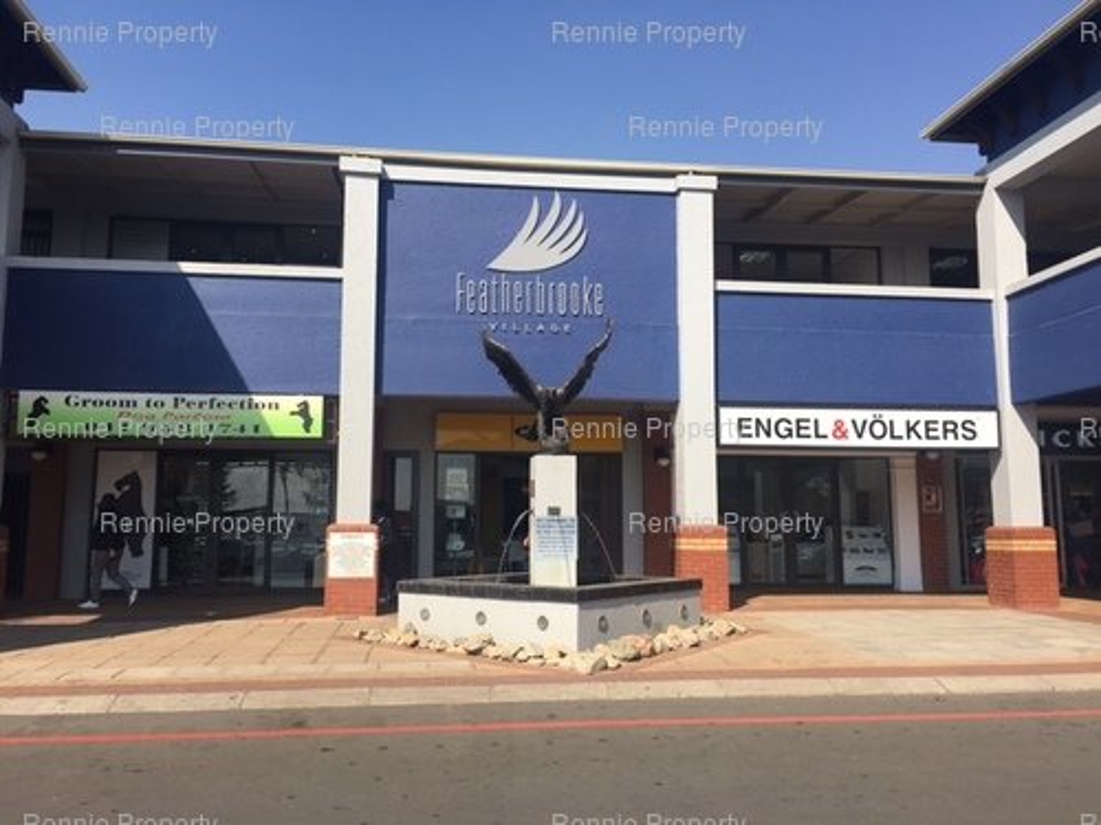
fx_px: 922
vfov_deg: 48.2
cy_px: 412
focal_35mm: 29
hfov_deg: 61.7
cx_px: 550
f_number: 2.2
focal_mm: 4.15
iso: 25
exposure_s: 1/1508
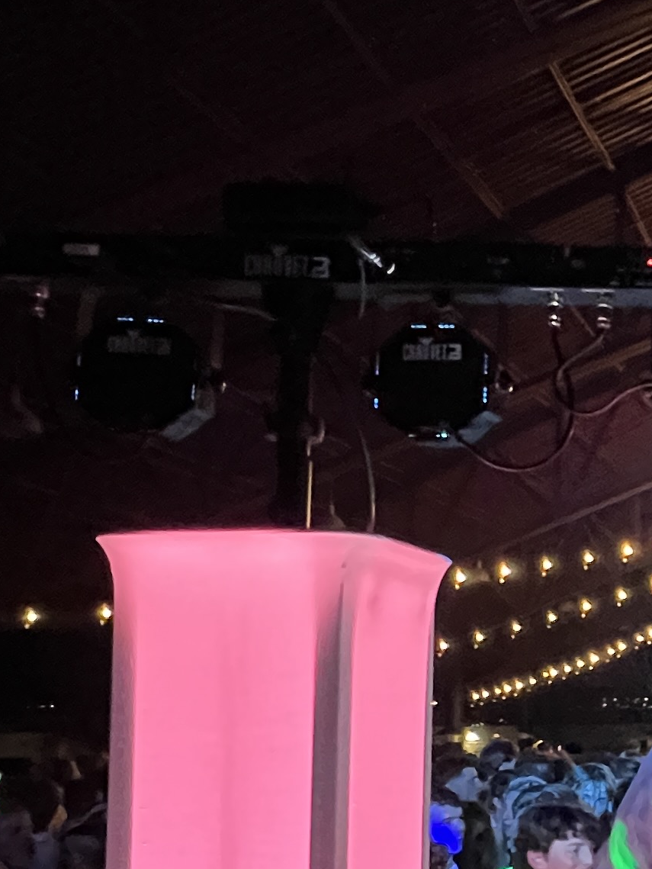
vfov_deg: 40.4
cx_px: 943
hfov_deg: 25.1
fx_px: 1155
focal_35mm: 46
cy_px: 620
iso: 1000
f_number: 1.8
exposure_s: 1/30
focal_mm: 1.57
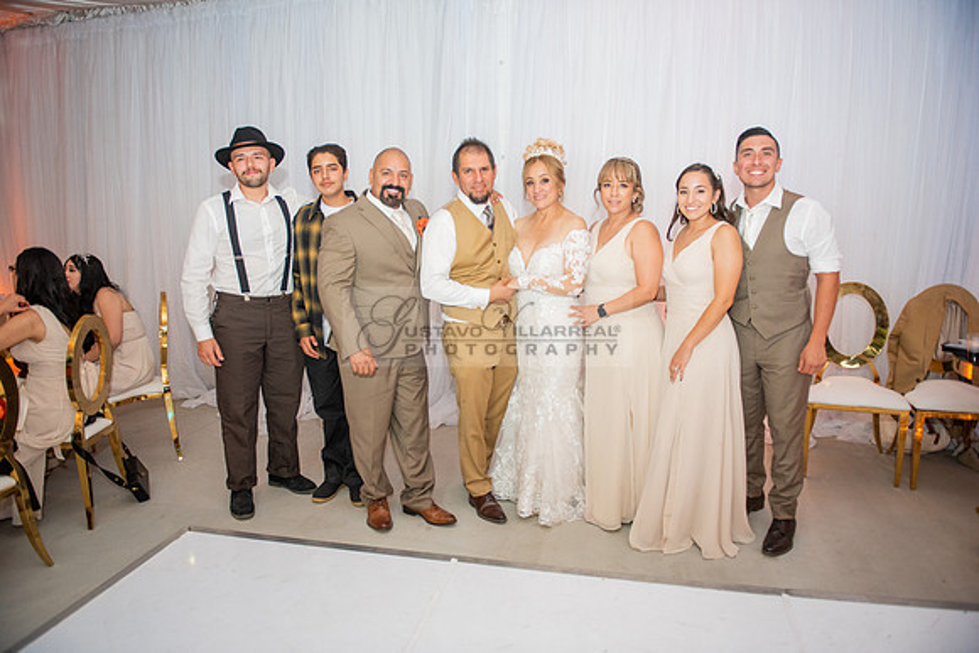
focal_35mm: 24
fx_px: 653
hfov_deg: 73.7
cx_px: 490
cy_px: 326
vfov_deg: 53.2
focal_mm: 24
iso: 1000
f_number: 2.8
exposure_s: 1/160
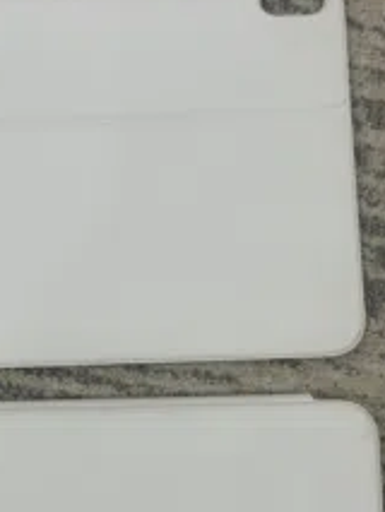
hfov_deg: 16.3
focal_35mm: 90
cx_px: 96
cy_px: 416
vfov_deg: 21.5
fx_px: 1333
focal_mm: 6.86
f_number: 1.78
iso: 80
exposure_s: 1/100
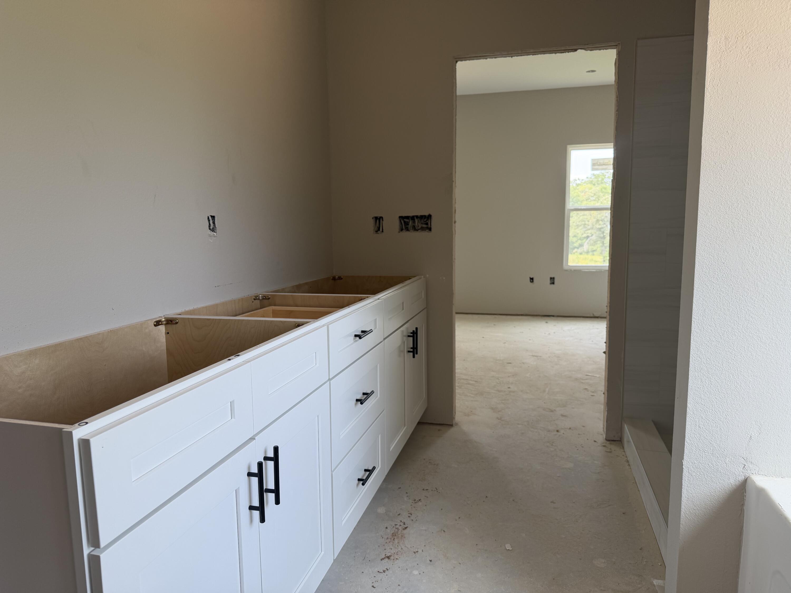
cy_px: 296
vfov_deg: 56.8
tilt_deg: -7.6
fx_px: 548
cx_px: 396
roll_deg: +1.0
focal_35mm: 24
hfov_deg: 71.6
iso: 80
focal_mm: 6.76
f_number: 1.78
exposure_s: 1/180
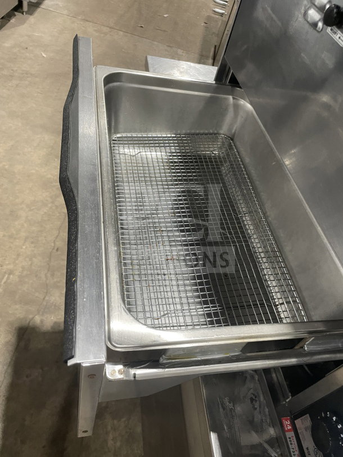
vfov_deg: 67.3
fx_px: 343
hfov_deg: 53.1
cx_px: 172
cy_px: 228
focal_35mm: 26
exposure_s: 1/60
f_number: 1.6
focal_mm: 4.2
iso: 200
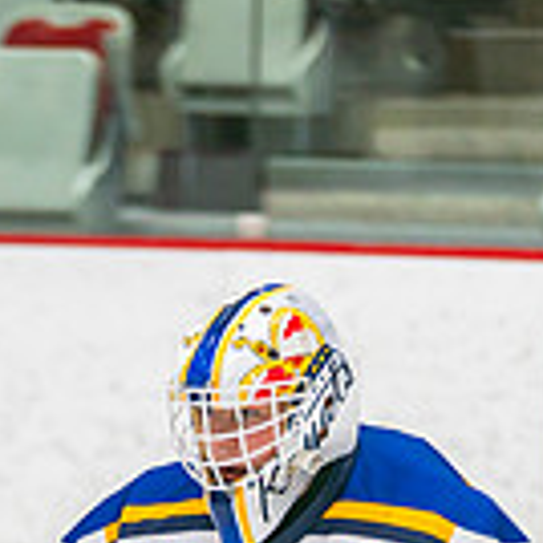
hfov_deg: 2.6
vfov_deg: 2.6
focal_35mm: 666
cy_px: 731
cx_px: 306
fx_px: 11820
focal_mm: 150
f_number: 2.8
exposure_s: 1/640
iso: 500
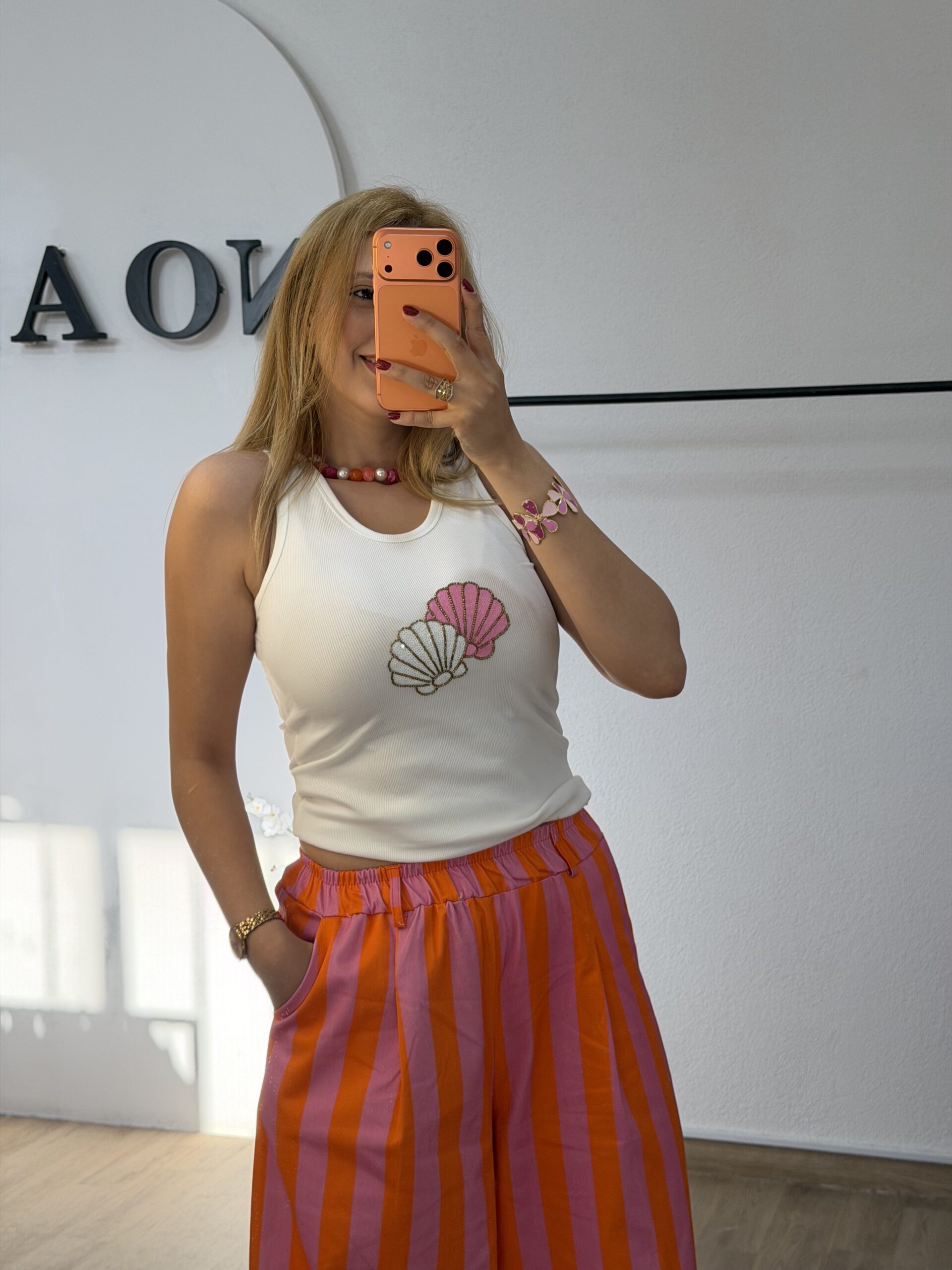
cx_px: 476
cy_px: 635
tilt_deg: -20.5
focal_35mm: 48
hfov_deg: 30.3
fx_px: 1760
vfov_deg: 39.7
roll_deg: -0.8
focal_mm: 6.76
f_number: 1.78
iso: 80
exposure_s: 1/260
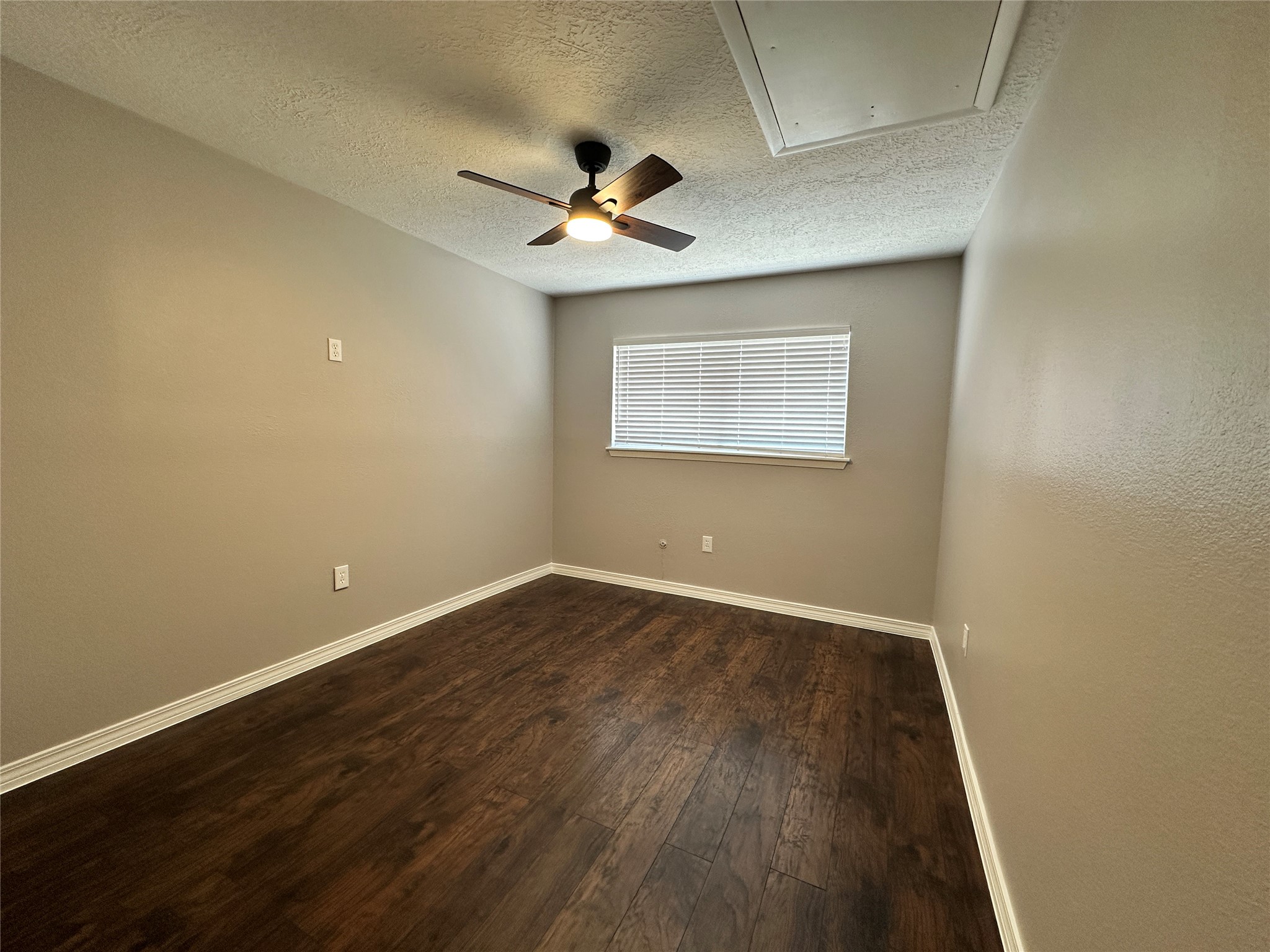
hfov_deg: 102.1
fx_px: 514
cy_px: 476
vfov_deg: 85.7
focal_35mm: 14
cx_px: 635
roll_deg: -1.6
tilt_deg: -4.3
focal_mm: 2.22
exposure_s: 1/62
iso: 125
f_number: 2.2
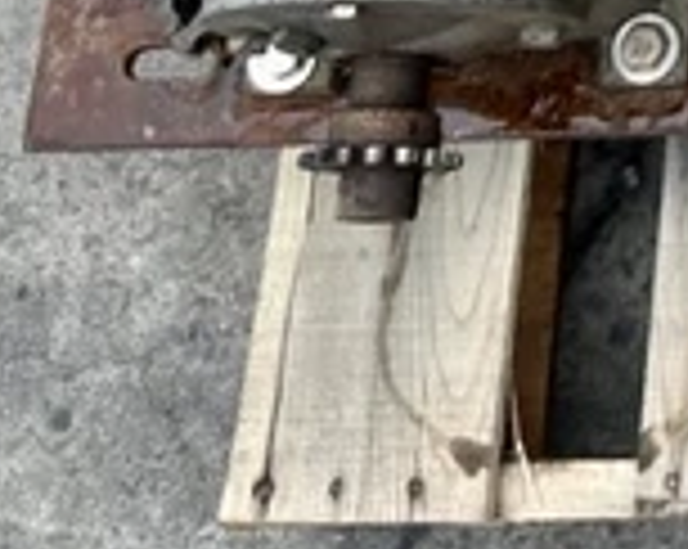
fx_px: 2339
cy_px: -677
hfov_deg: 14.1
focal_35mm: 115
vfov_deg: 11.5
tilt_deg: -65.5
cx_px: 1363
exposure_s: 1/1029
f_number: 1.78
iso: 80
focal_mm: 6.86
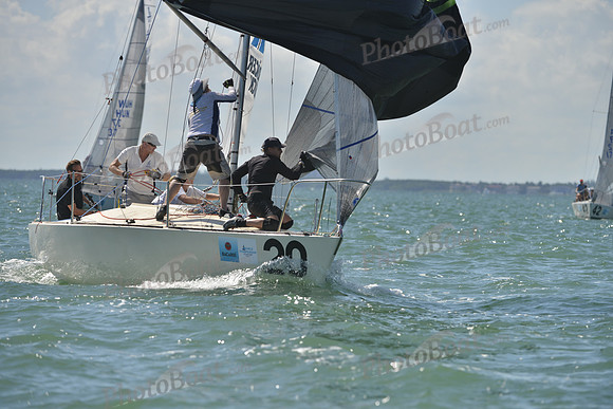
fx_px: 4258
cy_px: 204
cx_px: 306
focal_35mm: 250
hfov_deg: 8.2
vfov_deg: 5.5
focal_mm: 250
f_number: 5.6
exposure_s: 1/1600
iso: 200
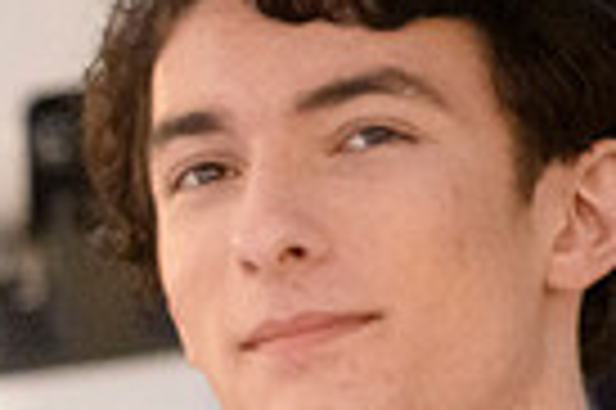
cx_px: -558
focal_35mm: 849
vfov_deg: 1.6
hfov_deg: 2.4
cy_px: 813
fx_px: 14510
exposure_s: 1/80
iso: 10000
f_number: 4
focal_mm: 200
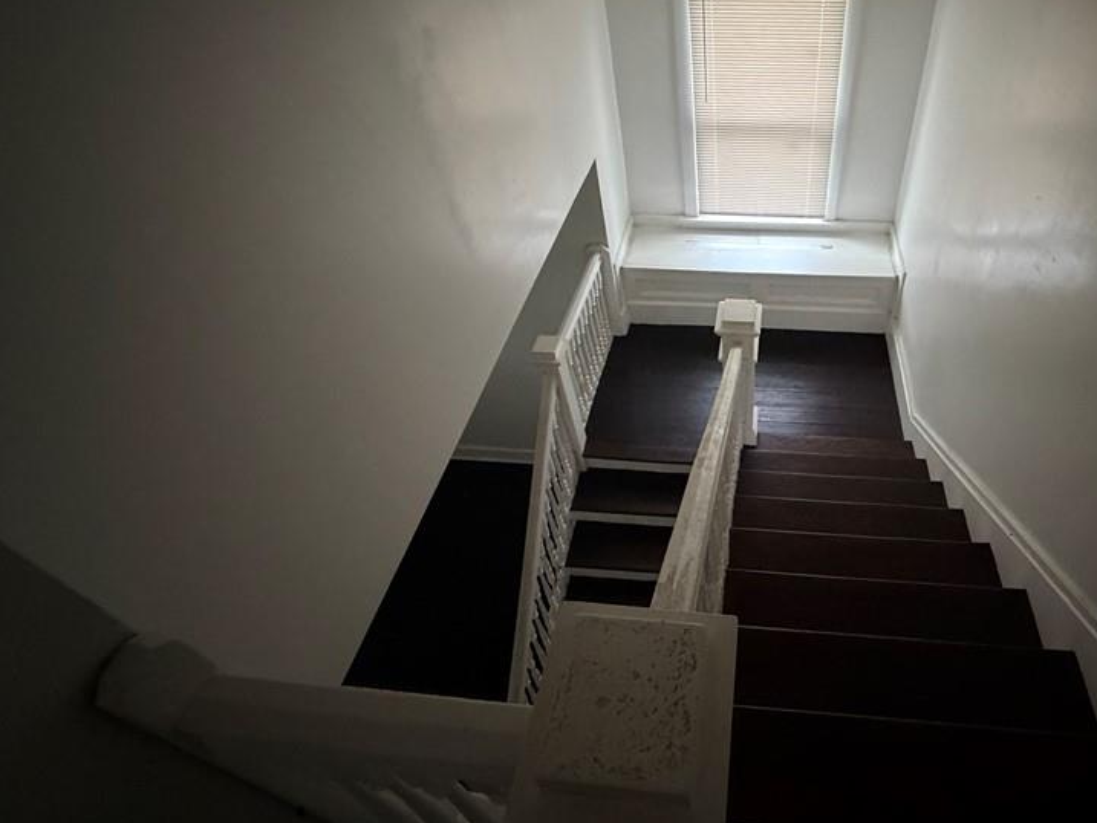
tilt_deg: -38.5
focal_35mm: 20
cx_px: 721
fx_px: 634
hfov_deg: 79.4
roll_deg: +1.5
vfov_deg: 64.3
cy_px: 277
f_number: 2.2
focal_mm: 2.22
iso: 1000
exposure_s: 1/60
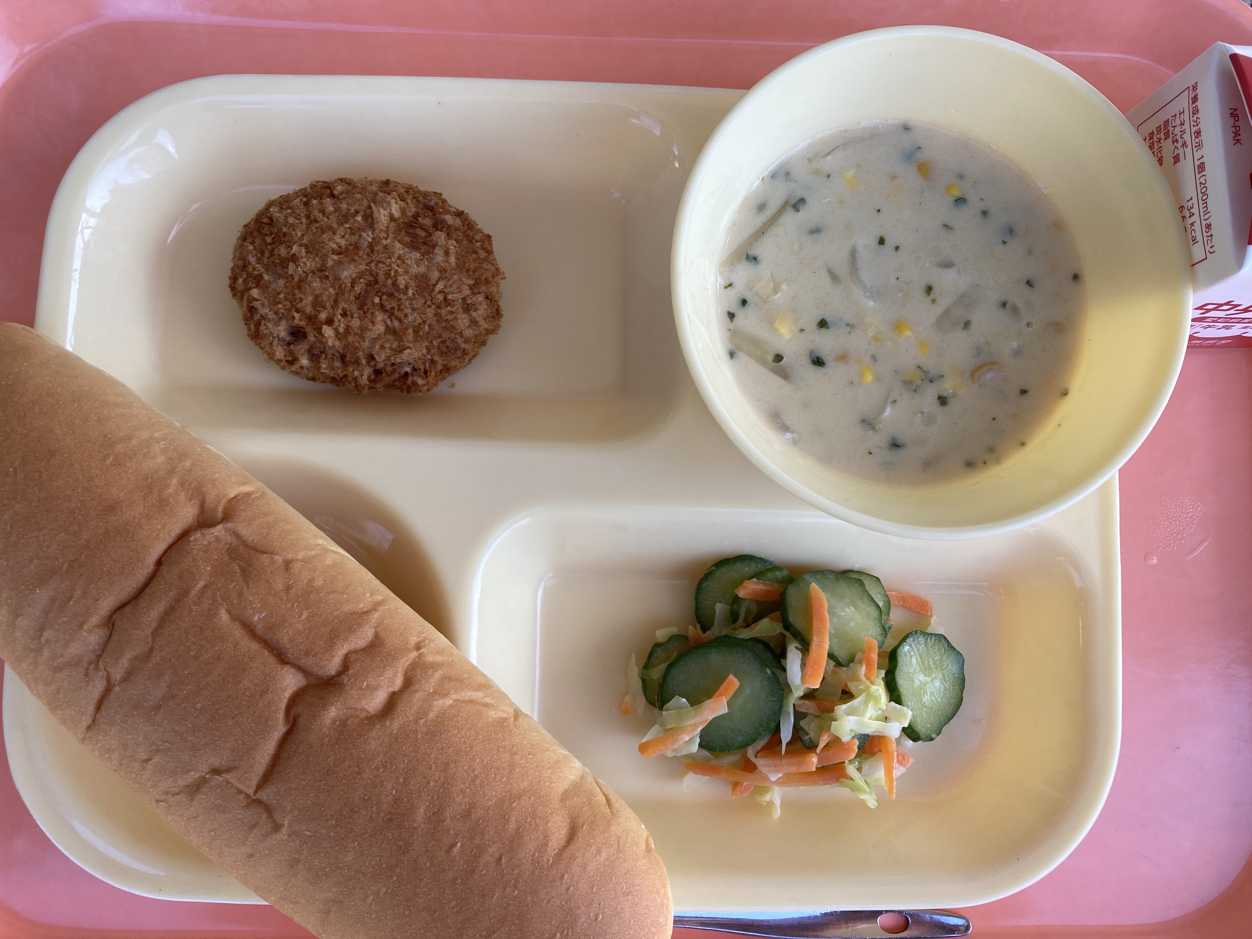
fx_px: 1013
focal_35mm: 28
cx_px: 626
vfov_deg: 49.7
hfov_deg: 63.4
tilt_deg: -82.6
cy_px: 470
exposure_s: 1/202
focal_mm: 3.99
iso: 20
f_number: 1.8
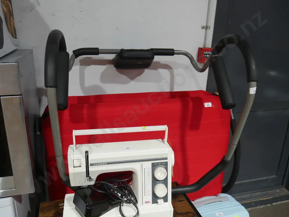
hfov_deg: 61.7
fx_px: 242
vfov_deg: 48.2
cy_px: 106
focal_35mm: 29
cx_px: 144
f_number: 3.5
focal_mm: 14
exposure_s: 1/60
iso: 400
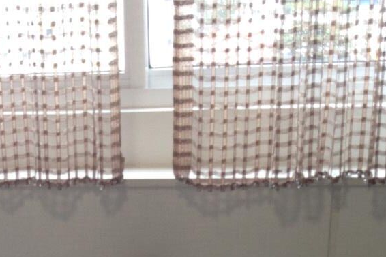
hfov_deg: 19.3
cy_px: 511
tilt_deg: -30.8
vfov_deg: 11.7
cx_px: 76
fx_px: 1125
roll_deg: +4.0
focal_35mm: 105
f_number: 2.4
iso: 50
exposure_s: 1/40
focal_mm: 4.28
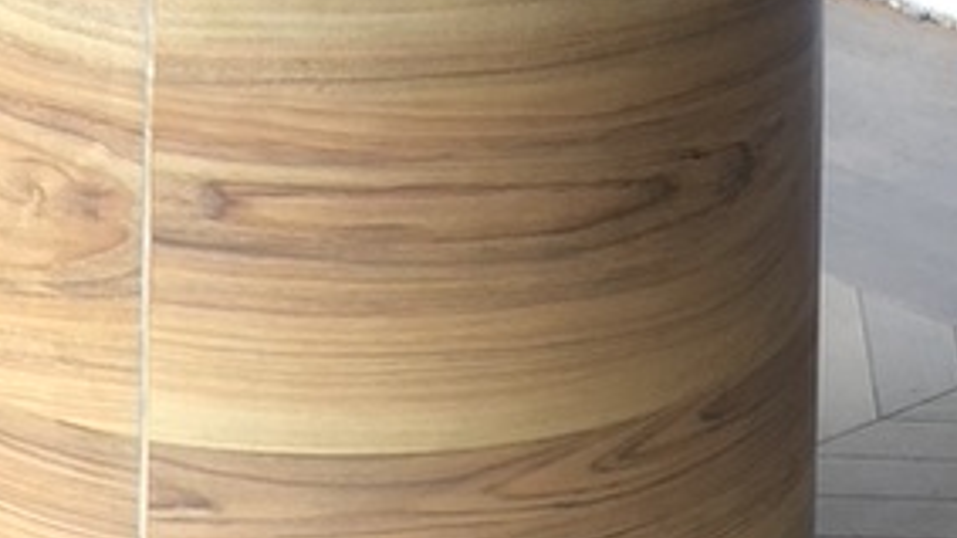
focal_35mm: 205
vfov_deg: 5.6
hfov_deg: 10.5
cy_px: -941
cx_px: 294
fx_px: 5201
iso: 40
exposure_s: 1/50
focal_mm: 6
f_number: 2.4
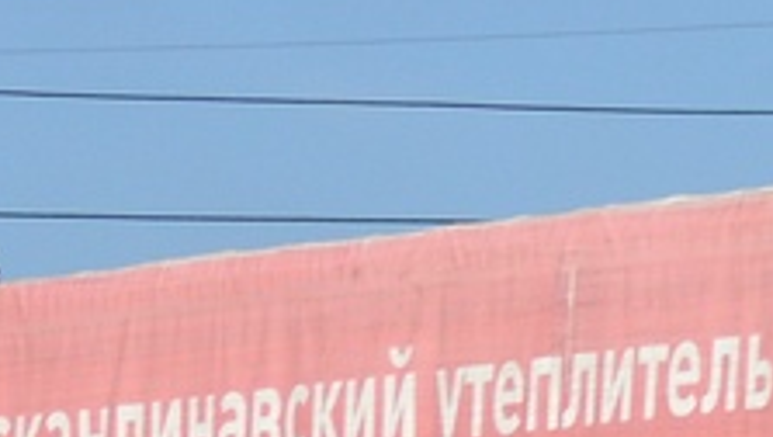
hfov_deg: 3.4
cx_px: 1539
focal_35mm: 633
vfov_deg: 1.9
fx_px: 12985
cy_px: 851
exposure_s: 1/1600
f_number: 6.3
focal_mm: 75
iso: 400
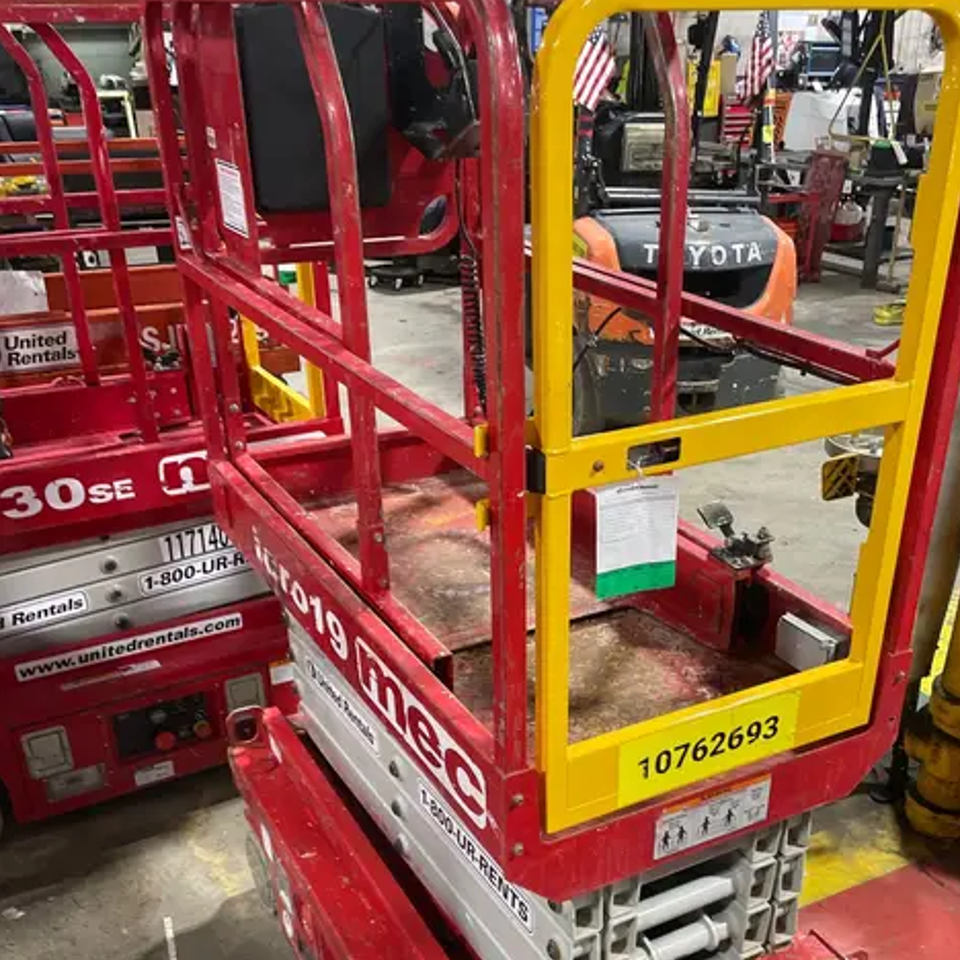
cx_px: 562
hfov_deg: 45.9
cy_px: 696
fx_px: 1130
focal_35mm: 36
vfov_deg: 44.8
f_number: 1.6
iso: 160
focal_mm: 4.2
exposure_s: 1/60
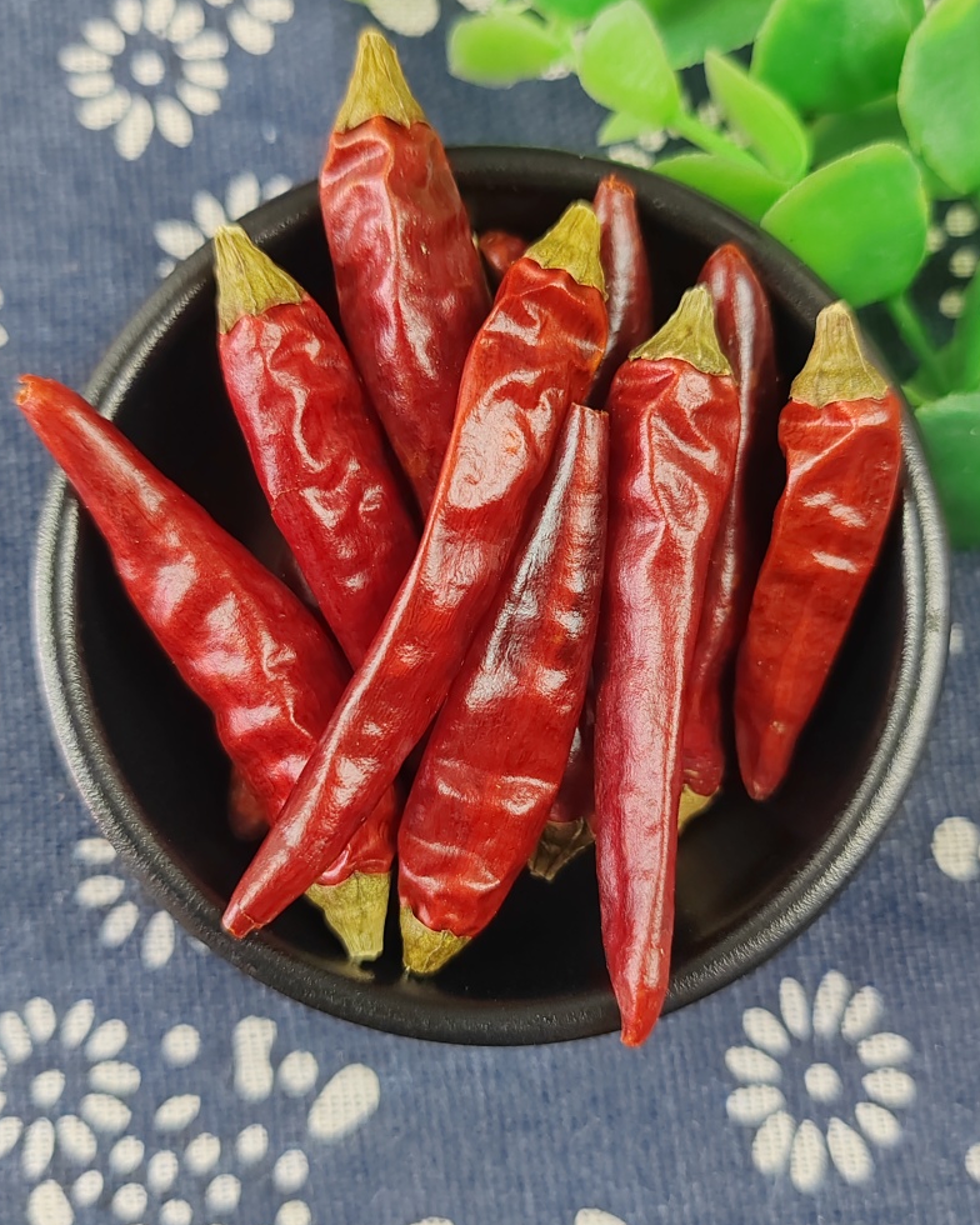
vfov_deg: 52.8
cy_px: 618
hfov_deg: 43.4
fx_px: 1233
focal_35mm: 34
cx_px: 486
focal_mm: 6.14
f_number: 1.8
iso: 640
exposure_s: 1/100
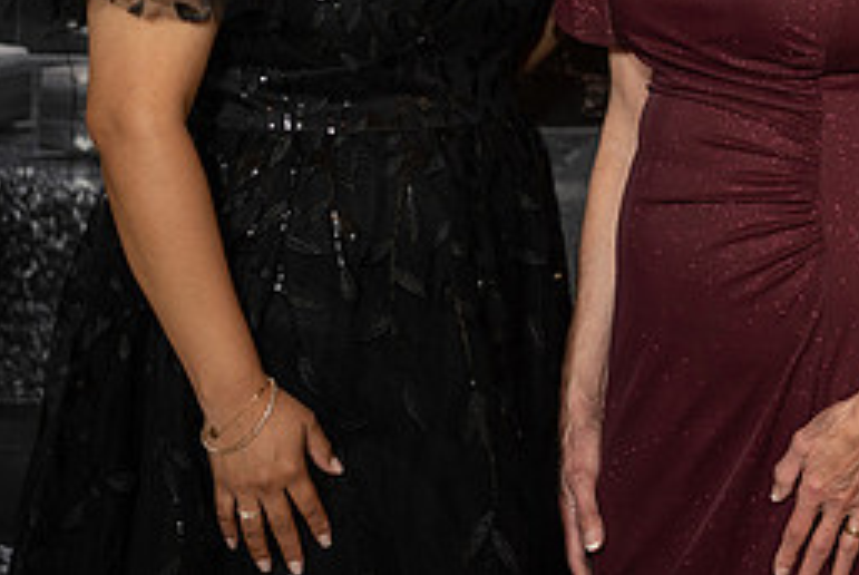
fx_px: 2723
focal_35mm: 114
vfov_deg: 11.9
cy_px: -69
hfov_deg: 17.7
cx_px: 775
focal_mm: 50.6
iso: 1000
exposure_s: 1/160
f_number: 2.8
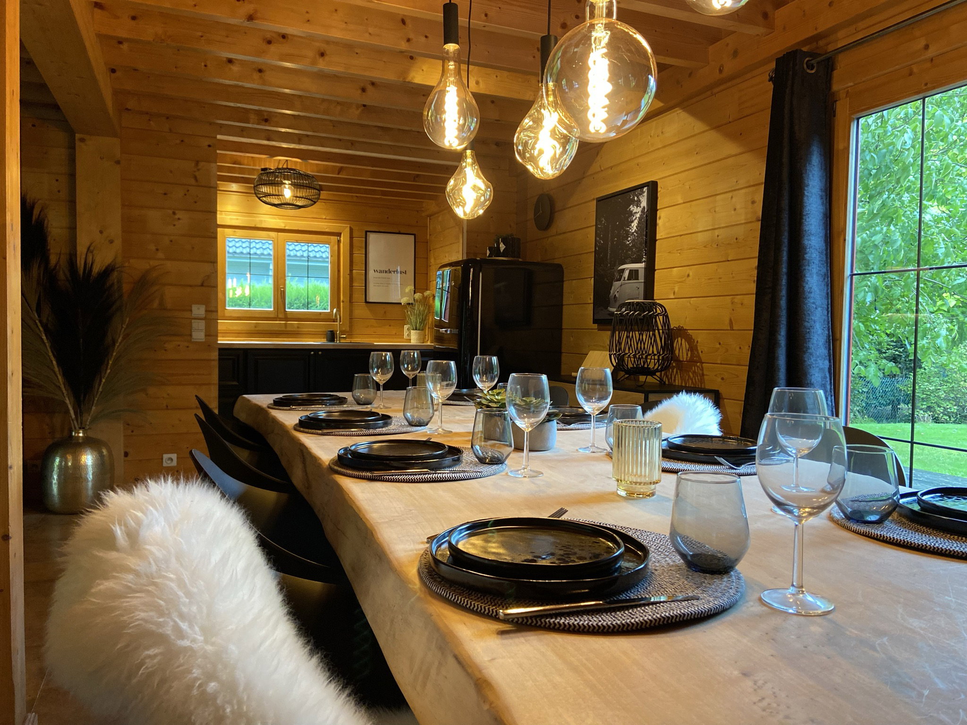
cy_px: 362
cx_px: 484
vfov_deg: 53.1
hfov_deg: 67.3
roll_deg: -1.1
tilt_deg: -2.8
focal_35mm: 26
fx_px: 726
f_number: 1.8
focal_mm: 4.25
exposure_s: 1/50
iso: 250
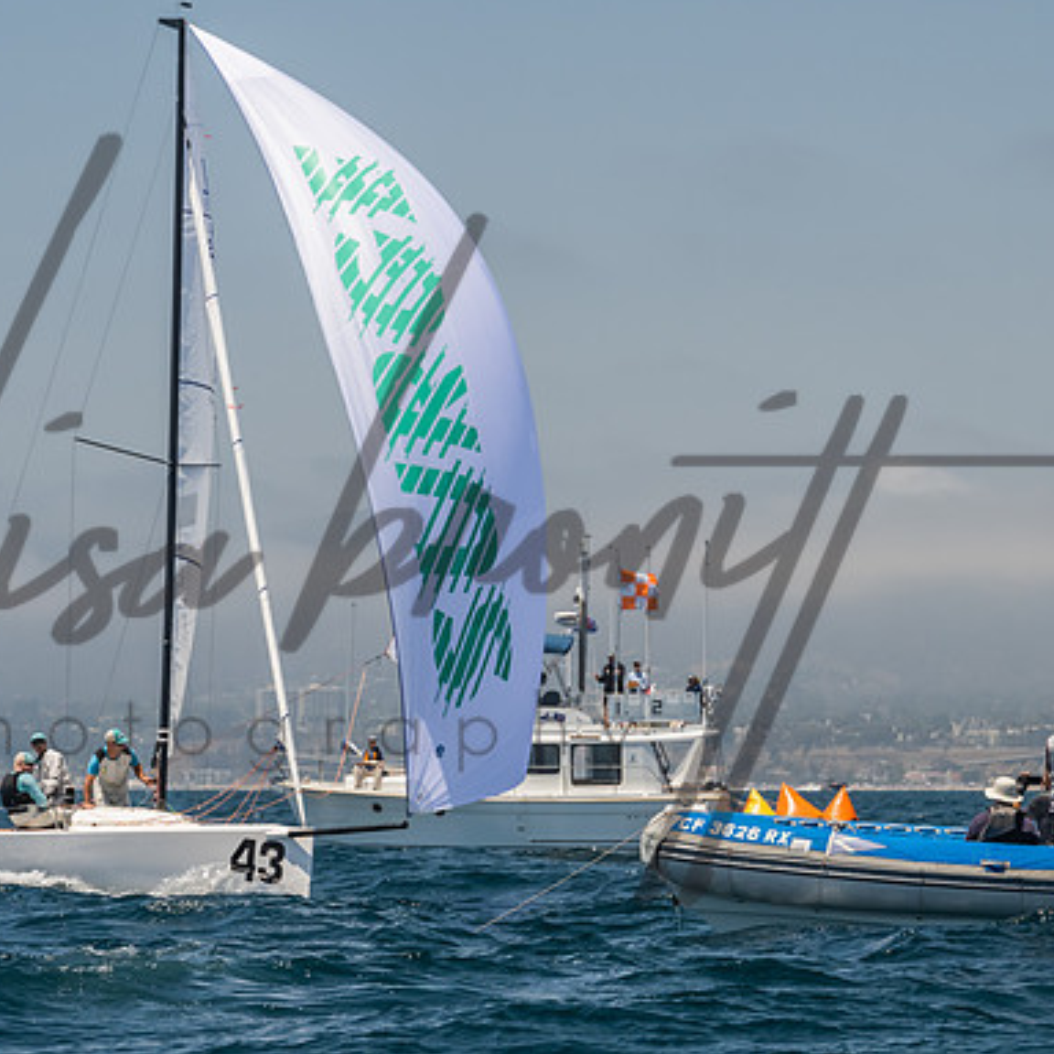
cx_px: 467
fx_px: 6235
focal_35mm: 181
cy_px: 629
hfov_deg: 9.7
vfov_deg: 9.7
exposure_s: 1/640
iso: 640
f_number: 9
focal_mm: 115
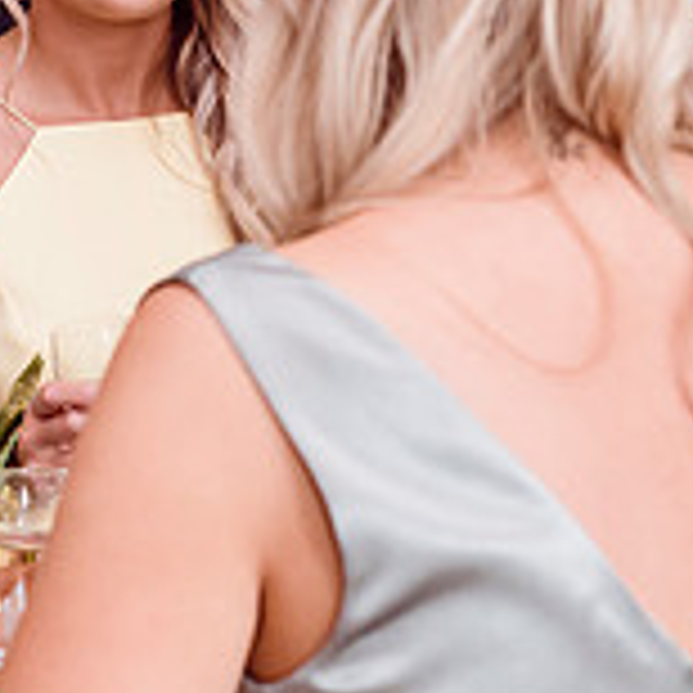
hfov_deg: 10.9
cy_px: 115
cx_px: 338
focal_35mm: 160
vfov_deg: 10.9
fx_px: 3624
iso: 400
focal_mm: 50
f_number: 5.6
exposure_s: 1/100
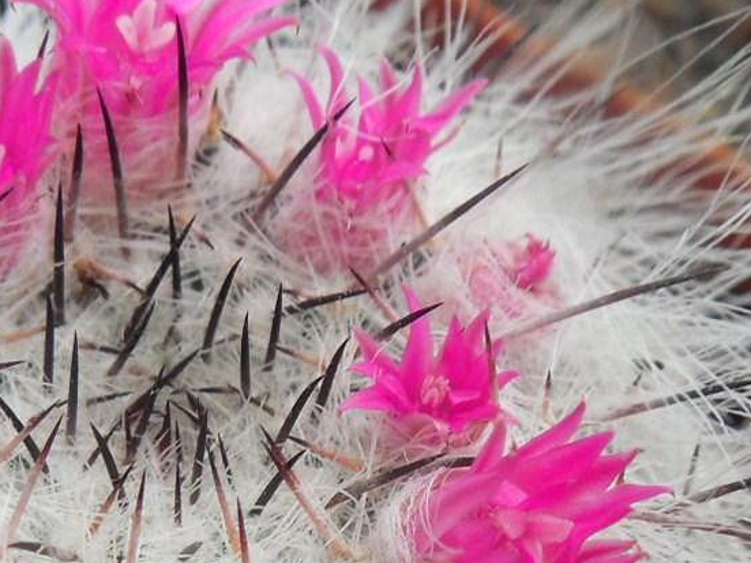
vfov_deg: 16.1
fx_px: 1952
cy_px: 570
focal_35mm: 90
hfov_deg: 21.8
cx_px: 313
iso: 125
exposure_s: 1/125
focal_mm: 5.6
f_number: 3.6
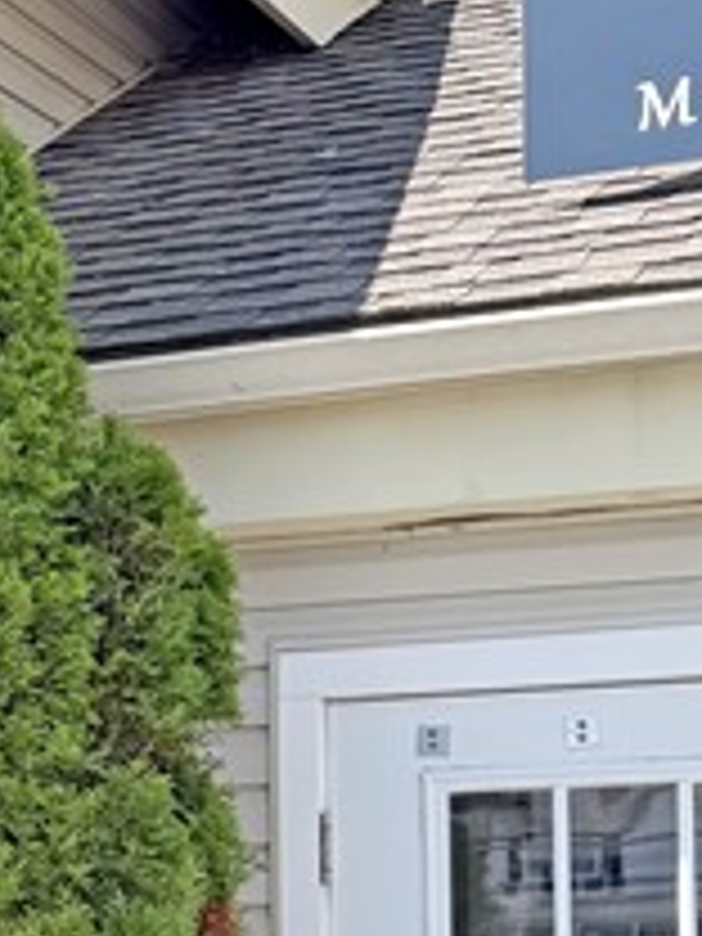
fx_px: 3191
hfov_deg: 11.2
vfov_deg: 16.4
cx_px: -770
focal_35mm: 118
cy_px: 886
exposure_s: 1/1700
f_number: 1.8
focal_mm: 6.76
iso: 80
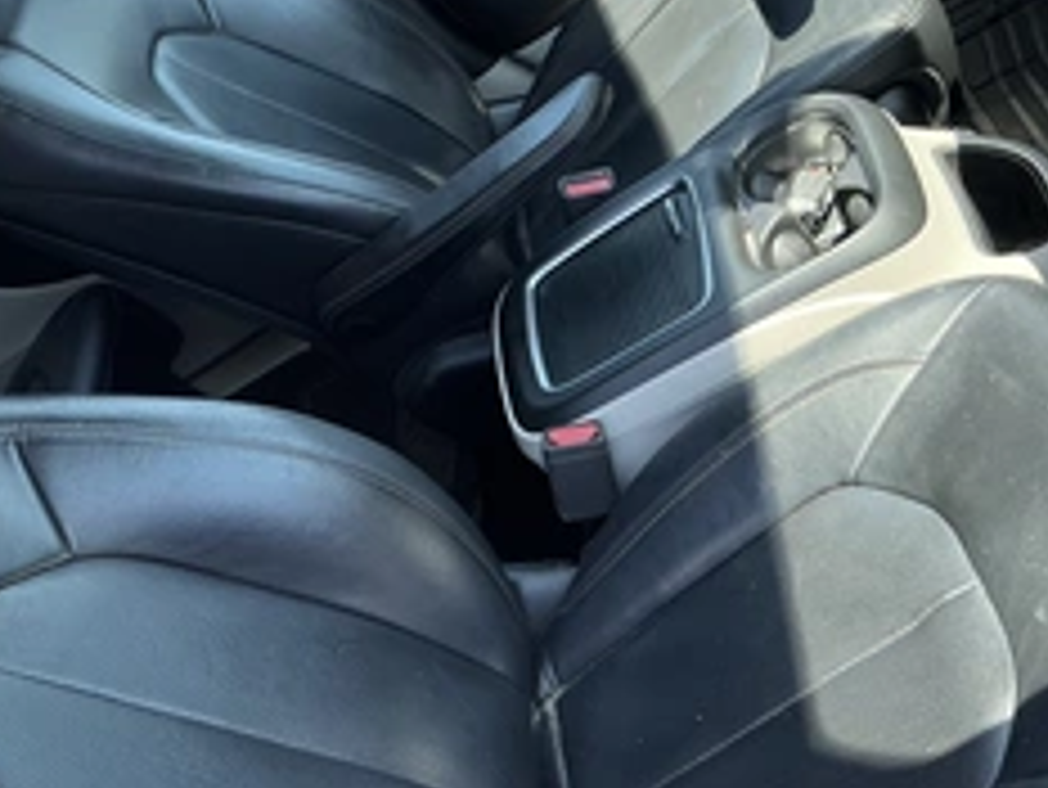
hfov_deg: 39.4
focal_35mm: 48
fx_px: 1454
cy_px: 509
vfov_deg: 30.1
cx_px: 405
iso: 32
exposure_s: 1/172
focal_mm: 3
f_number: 1.8
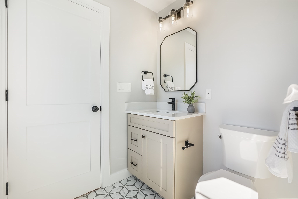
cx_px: 149
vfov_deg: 77.3
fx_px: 124
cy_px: 100
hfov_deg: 100.4
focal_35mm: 15
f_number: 6.3
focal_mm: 10
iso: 500
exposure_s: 1/80
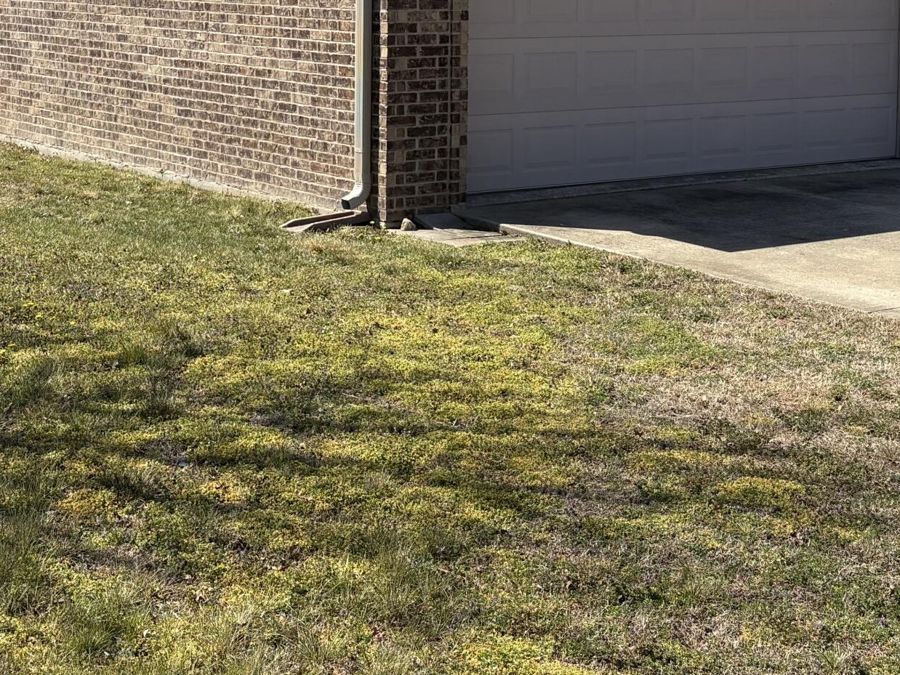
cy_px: 1
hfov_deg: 30.6
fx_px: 1638
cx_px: 345
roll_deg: -0.4
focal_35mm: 63
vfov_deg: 22.4
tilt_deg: -1.3
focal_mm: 5.96
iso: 50
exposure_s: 1/3279
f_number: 1.6
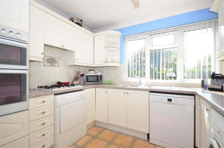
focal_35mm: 18
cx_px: 112
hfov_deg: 90.1
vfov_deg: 67.1
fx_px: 112
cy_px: 74
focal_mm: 12
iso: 200
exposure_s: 1/200
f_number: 5
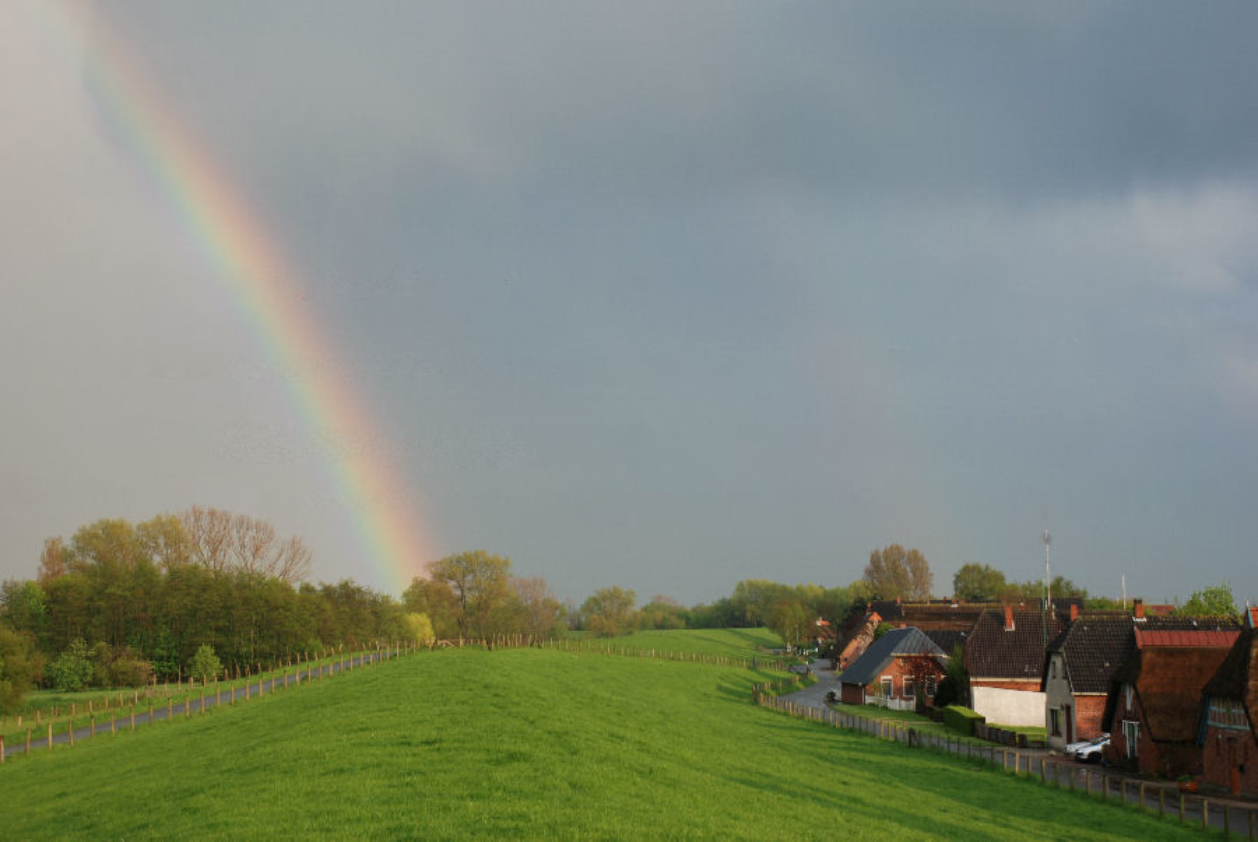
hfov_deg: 26.0
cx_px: 629
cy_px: 421
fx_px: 2728
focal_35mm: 78
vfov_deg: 17.5
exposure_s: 1/160
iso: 100
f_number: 6.3
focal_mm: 52
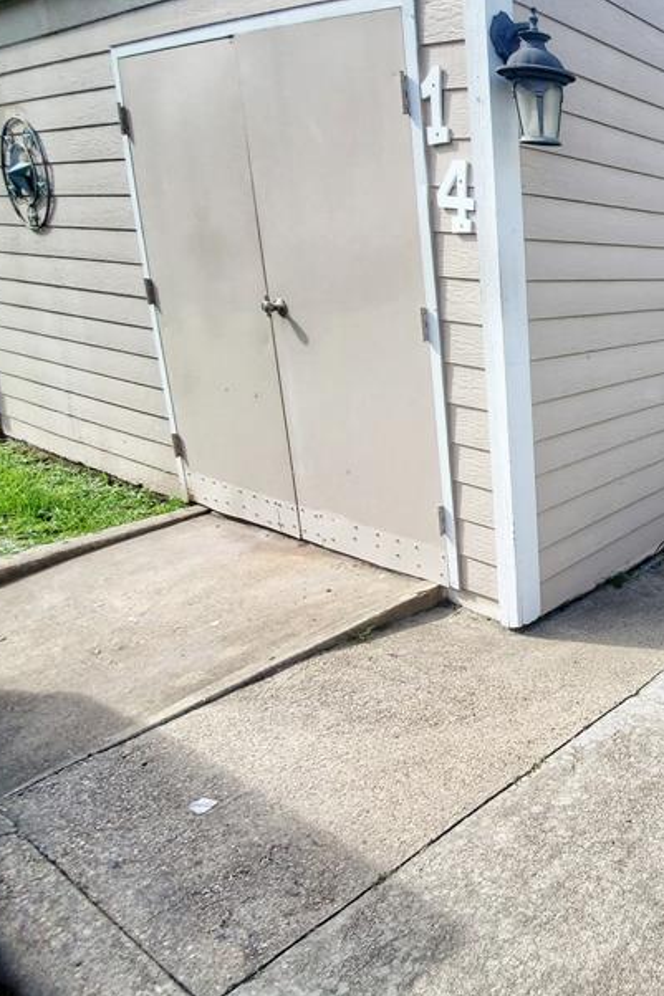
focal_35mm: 23
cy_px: 420
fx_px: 637
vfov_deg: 75.6
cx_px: 770
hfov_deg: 41.0
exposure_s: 1/560
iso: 50
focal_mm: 1.8
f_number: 2.2
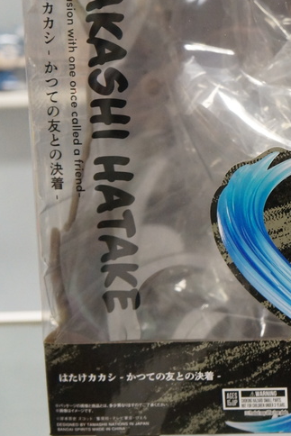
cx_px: 385
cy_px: 164
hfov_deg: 19.2
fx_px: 788
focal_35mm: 65
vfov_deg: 30.8
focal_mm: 21
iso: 1600
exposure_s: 1/60
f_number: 4
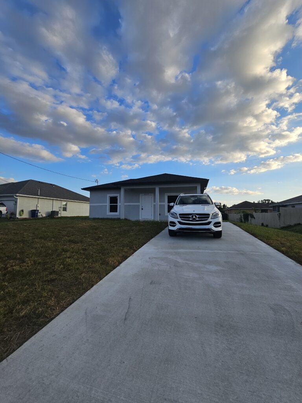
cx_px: 151
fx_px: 151
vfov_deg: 106.2
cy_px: 202
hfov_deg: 89.9
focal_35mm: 13
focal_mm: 2.2
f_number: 2.2
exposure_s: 1/1307
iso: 50
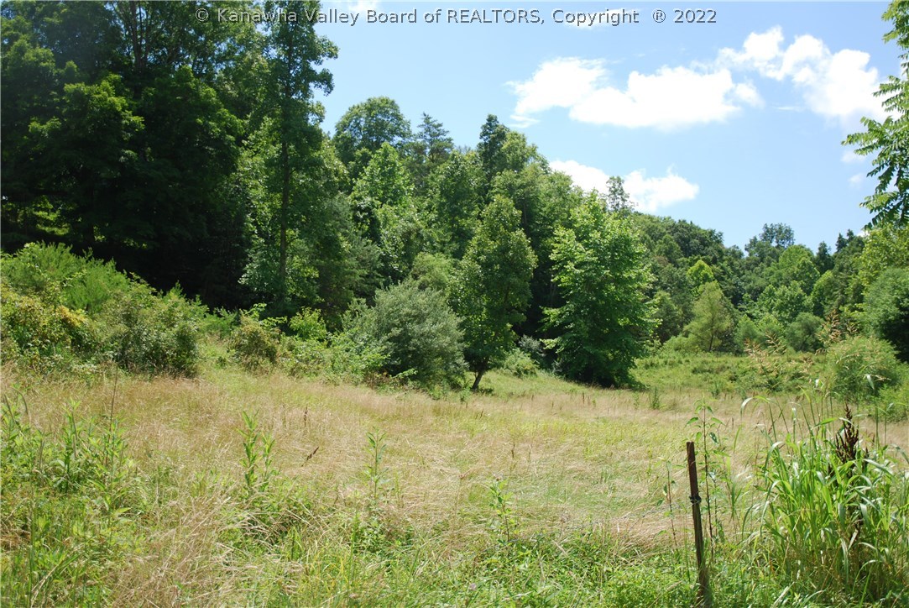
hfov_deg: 57.2
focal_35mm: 33
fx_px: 834
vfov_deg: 40.0
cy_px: 304
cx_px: 454
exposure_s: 1/800
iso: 100
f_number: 3
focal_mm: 22
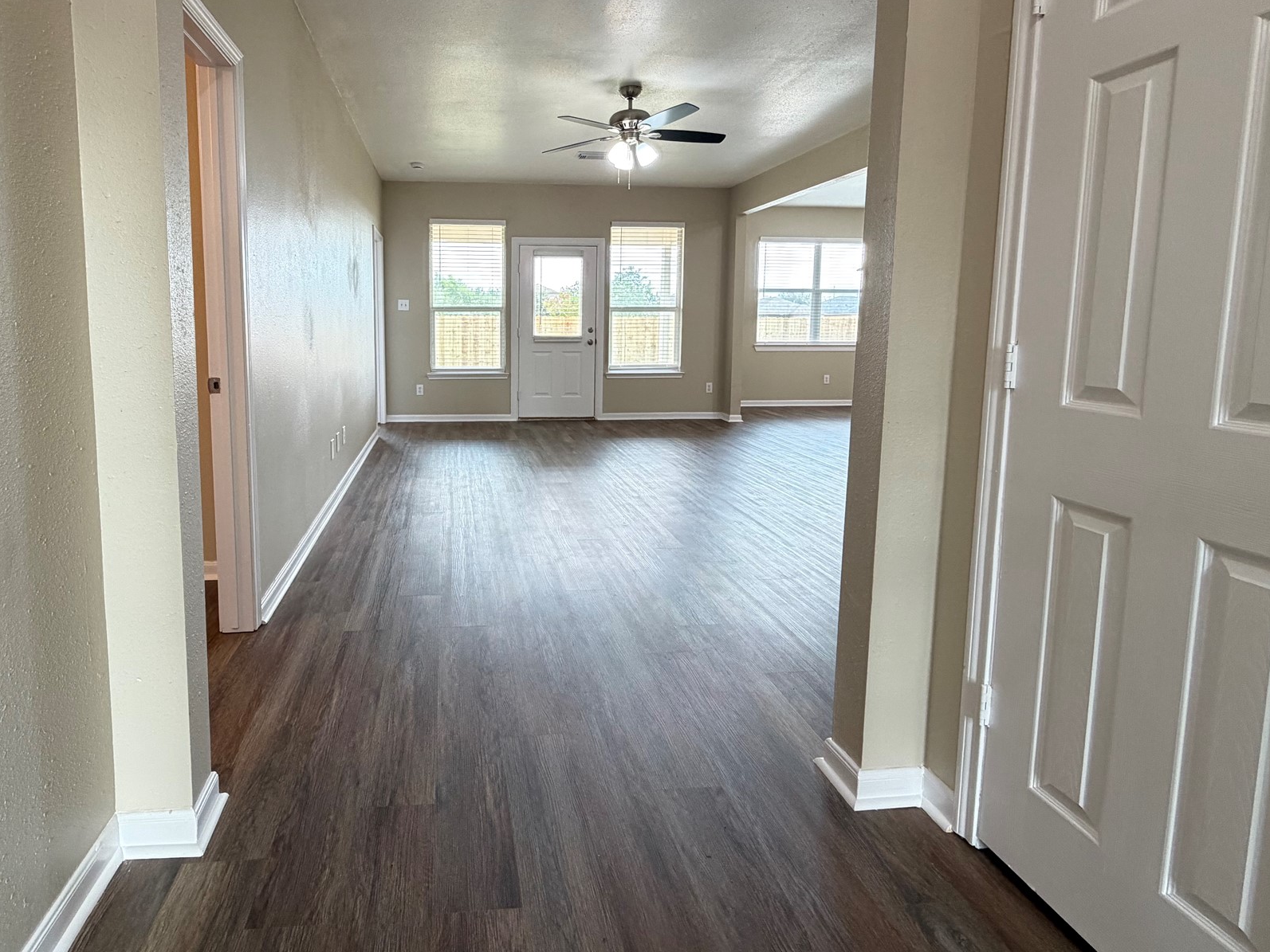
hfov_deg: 86.7
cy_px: 378
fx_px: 660
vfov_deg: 70.8
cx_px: 509
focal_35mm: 18
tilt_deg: -5.8
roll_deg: +0.3
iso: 200
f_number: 2.2
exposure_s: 1/60
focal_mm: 2.22
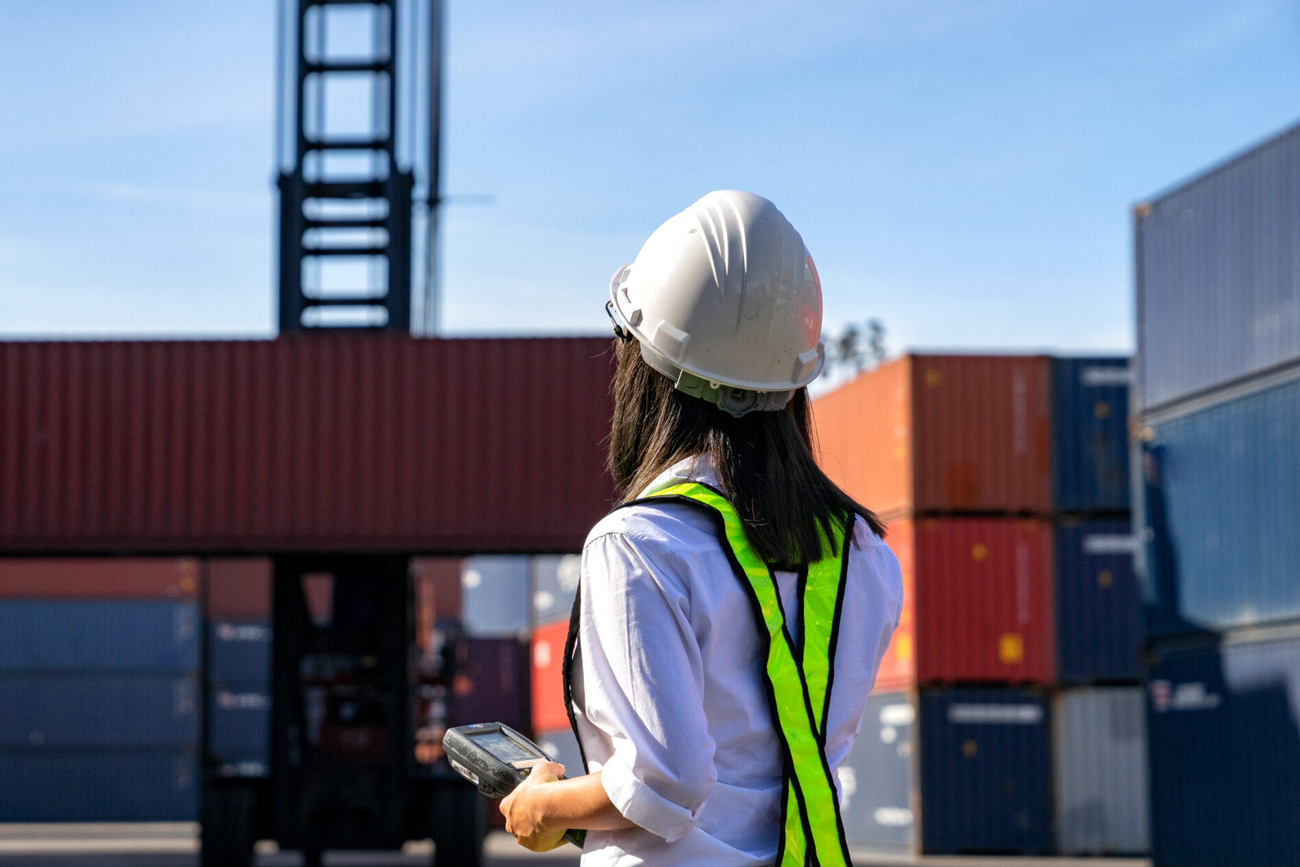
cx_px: 445
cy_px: 524
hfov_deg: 22.1
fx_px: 3323
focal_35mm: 92
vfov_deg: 14.9
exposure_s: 1/2500
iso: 250
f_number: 4.5
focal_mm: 68
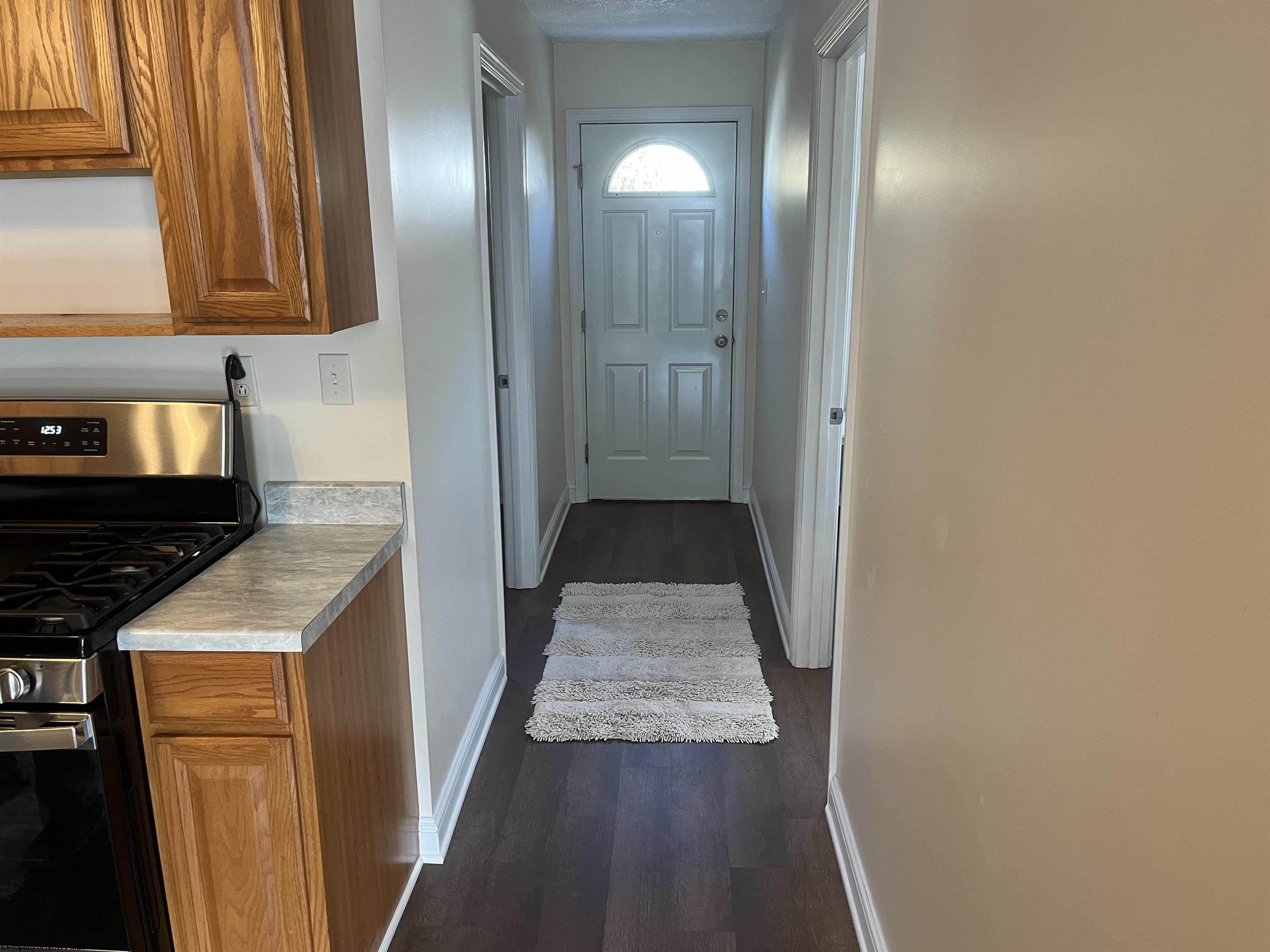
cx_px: 635
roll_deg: +0.8
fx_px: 954
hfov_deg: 67.3
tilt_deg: -15.0
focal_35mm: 26
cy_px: 476
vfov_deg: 53.1
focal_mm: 5.1
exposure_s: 1/60
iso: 125
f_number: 1.6
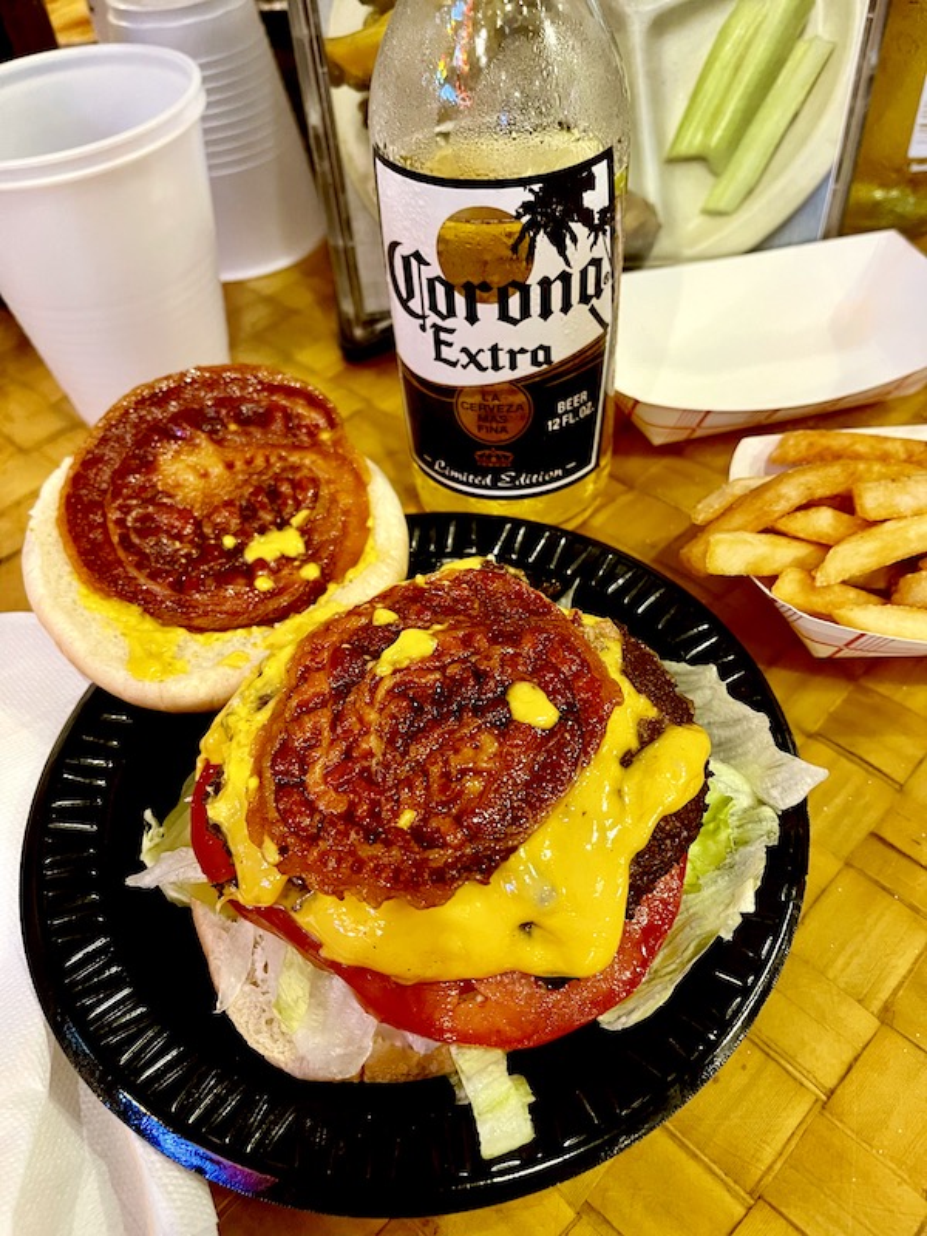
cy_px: 618
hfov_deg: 53.1
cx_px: 464
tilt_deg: -46.9
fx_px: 928
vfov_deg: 67.3
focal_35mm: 26
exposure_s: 1/30
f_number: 1.6
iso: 500
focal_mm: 5.1
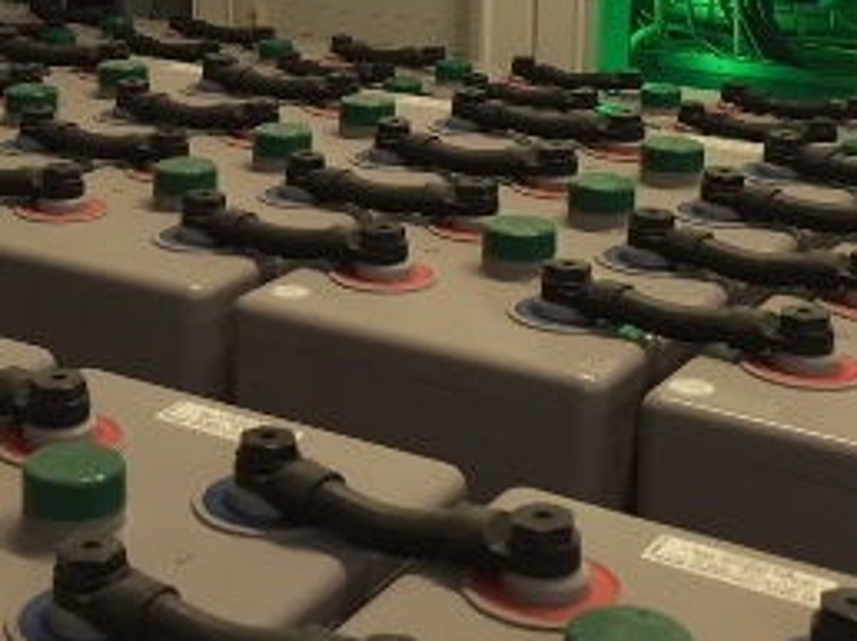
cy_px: 10
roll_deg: -0.9
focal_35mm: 72
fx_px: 1781
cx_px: 213
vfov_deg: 19.8
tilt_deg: -9.2
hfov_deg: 26.7
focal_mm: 4.15
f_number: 2.2
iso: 80
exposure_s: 1/33
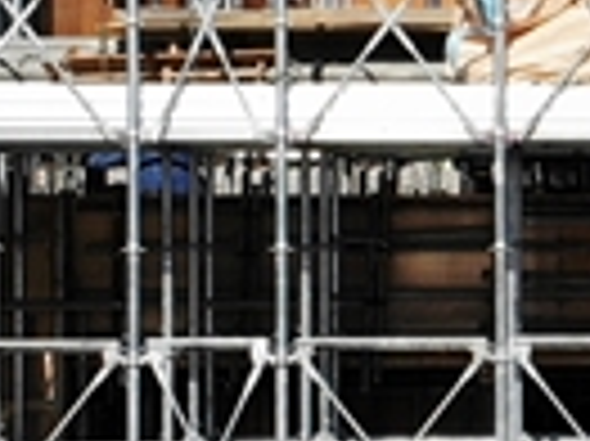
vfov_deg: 7.9
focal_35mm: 188
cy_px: 243
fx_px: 3201
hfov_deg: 10.3
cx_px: 775
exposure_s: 1/1480
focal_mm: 4.5
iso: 100
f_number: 2.8
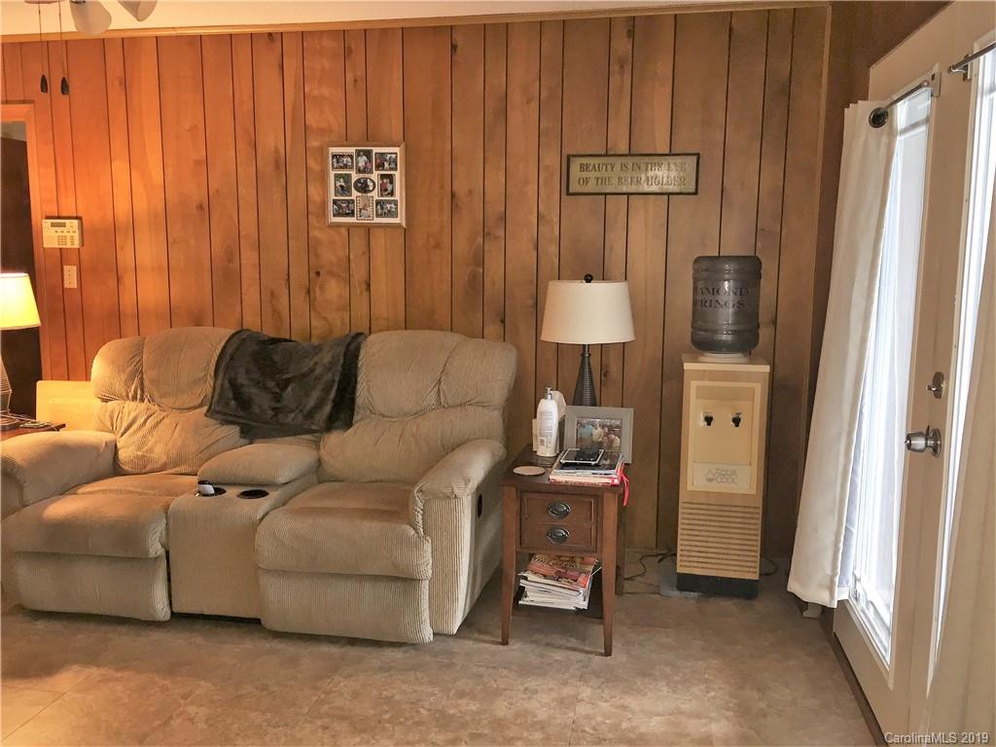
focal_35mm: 29
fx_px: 834
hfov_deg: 61.7
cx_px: 498
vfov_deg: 48.2
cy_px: 374
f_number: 2.2
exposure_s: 1/16
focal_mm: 4.15
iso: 100
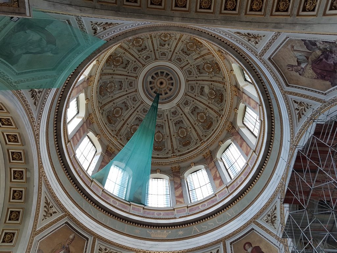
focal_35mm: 26
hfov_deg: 67.3
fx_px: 253
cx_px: 168
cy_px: 126
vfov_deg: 53.1
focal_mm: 4.2
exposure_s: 1/100
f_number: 1.7
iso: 80
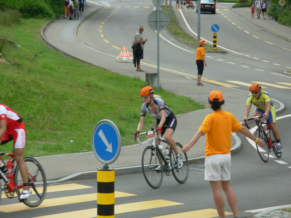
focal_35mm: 153
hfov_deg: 12.9
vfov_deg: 9.7
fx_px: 1286
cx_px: 146
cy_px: 109
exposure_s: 1/395
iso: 50
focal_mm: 25.3
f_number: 4.7
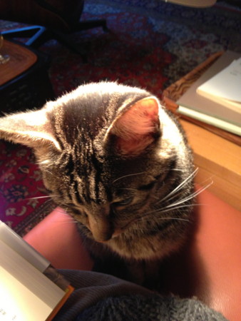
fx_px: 306
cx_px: 120
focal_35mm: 33
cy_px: 160
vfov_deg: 55.3
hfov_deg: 43.0
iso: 250
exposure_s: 1/20
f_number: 2.4
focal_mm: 4.13
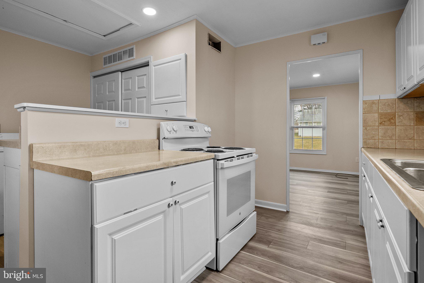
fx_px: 212
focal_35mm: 18
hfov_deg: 90.0
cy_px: 142
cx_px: 212
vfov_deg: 67.4
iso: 1250
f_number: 8
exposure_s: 1/40
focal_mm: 18
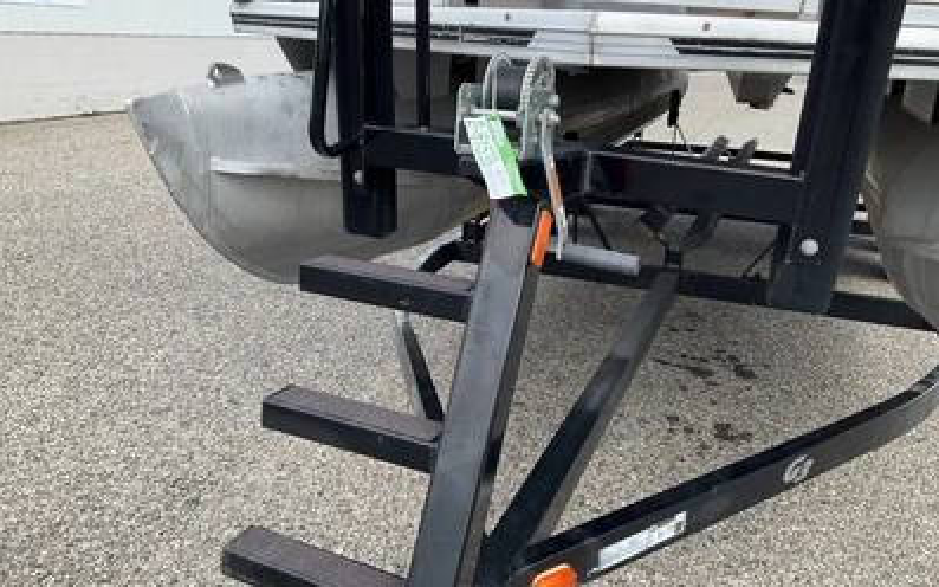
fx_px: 793
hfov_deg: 61.2
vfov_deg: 40.6
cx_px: 471
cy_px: 279
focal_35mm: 31
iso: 25
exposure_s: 1/435
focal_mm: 3
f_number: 1.8
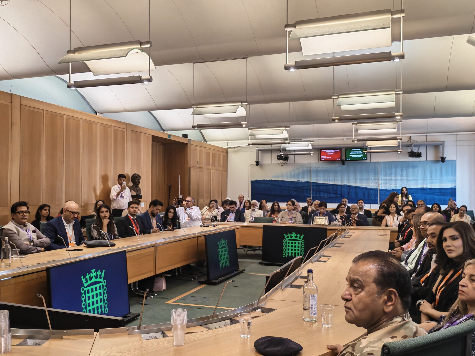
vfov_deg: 41.8
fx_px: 467
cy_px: 178
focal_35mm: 34
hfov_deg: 54.0
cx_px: 238
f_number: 1.9
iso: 800
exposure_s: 1/125
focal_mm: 6.12
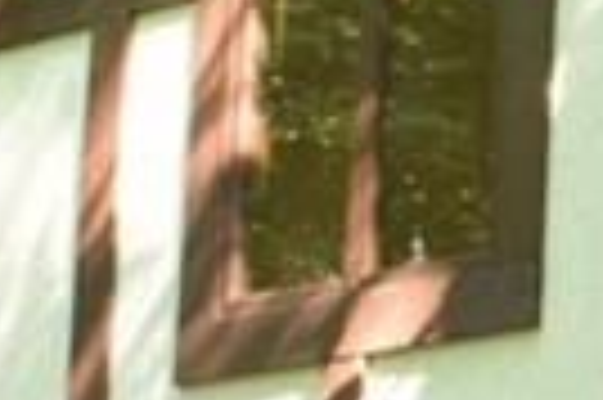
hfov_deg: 8.3
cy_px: 679
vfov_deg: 5.9
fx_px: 3831
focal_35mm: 229
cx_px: 1440
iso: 800
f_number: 11
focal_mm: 20
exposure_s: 1/25
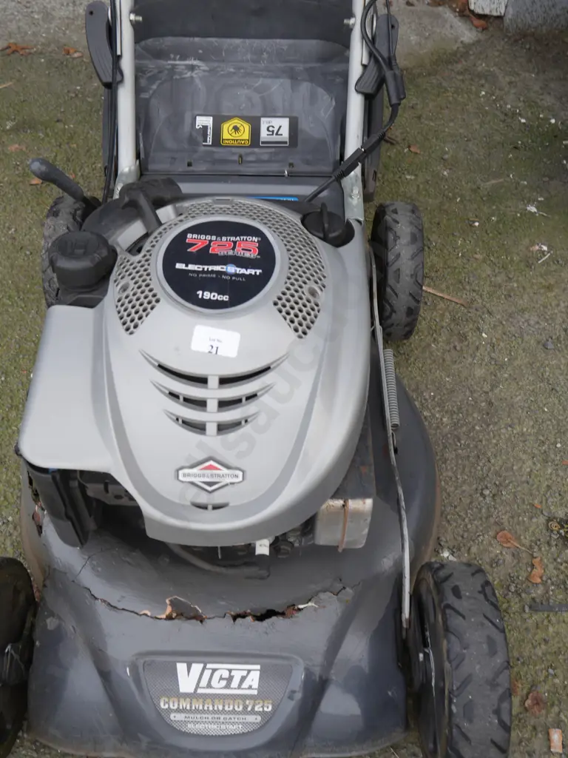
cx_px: 284
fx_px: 700
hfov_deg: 44.2
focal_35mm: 32
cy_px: 379
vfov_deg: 56.8
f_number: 4.5
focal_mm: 16
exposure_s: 1/125
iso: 200
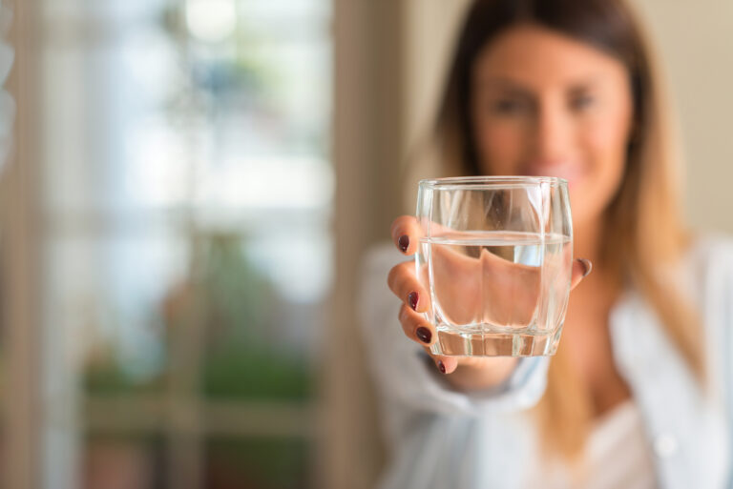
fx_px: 1732
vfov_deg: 16.1
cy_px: 244
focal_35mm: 85
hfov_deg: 23.9
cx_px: 366
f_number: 2.8
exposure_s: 1/200
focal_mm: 85
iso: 100
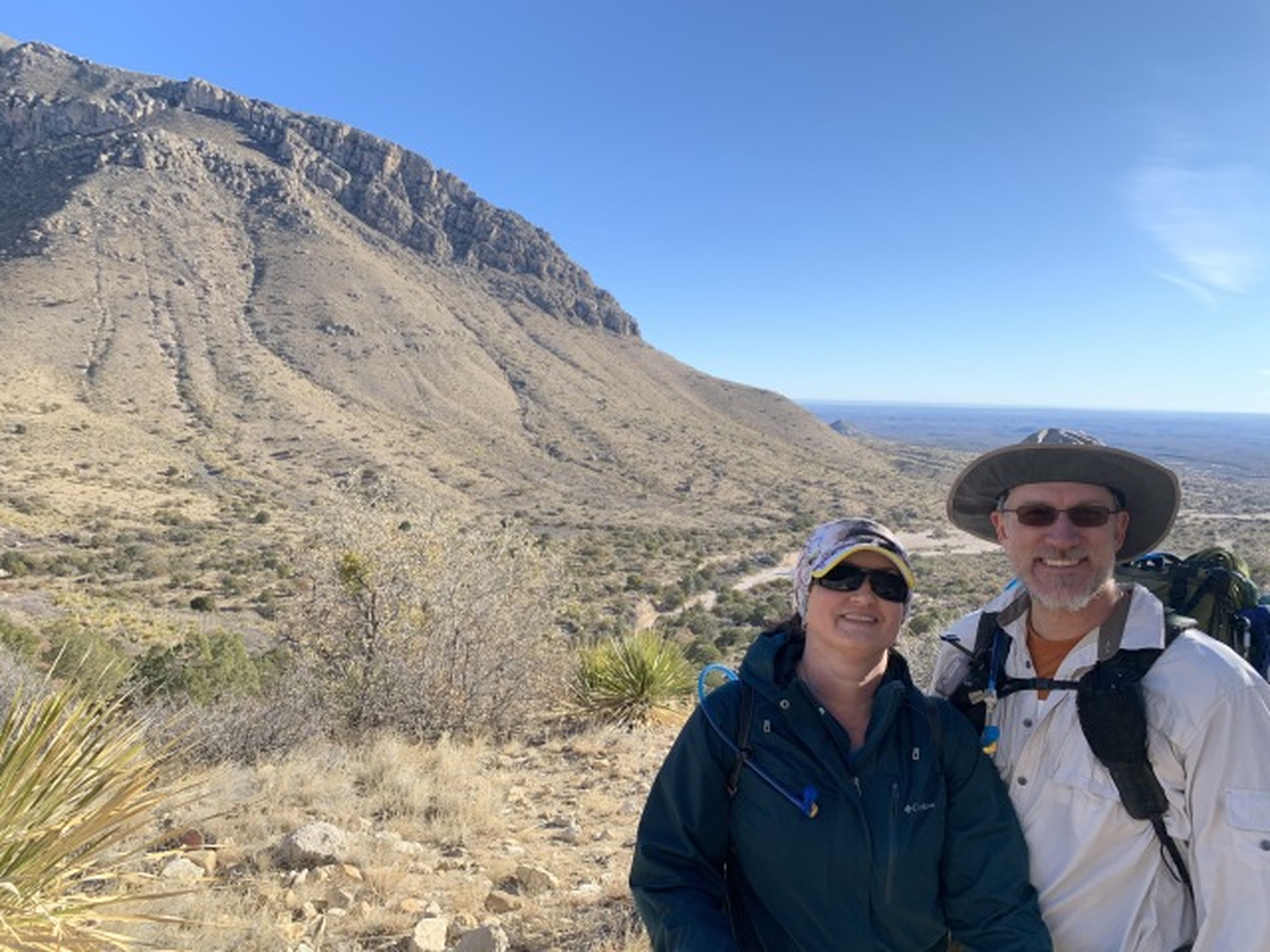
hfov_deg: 67.3
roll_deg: -0.5
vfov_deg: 53.1
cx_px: 635
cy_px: 476
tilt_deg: -4.5
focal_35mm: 26
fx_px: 954
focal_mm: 4.25
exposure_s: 1/835
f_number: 1.8
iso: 25
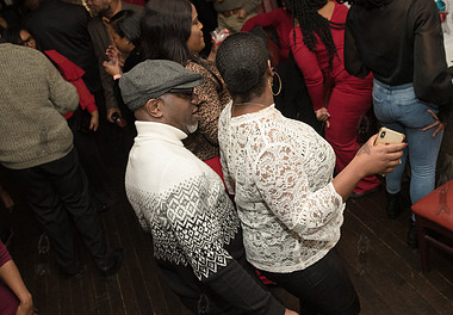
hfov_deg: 47.9
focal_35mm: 40
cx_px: 239
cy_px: 178
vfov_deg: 34.3
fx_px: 510
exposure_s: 1/250
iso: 2000
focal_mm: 24
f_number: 4.5
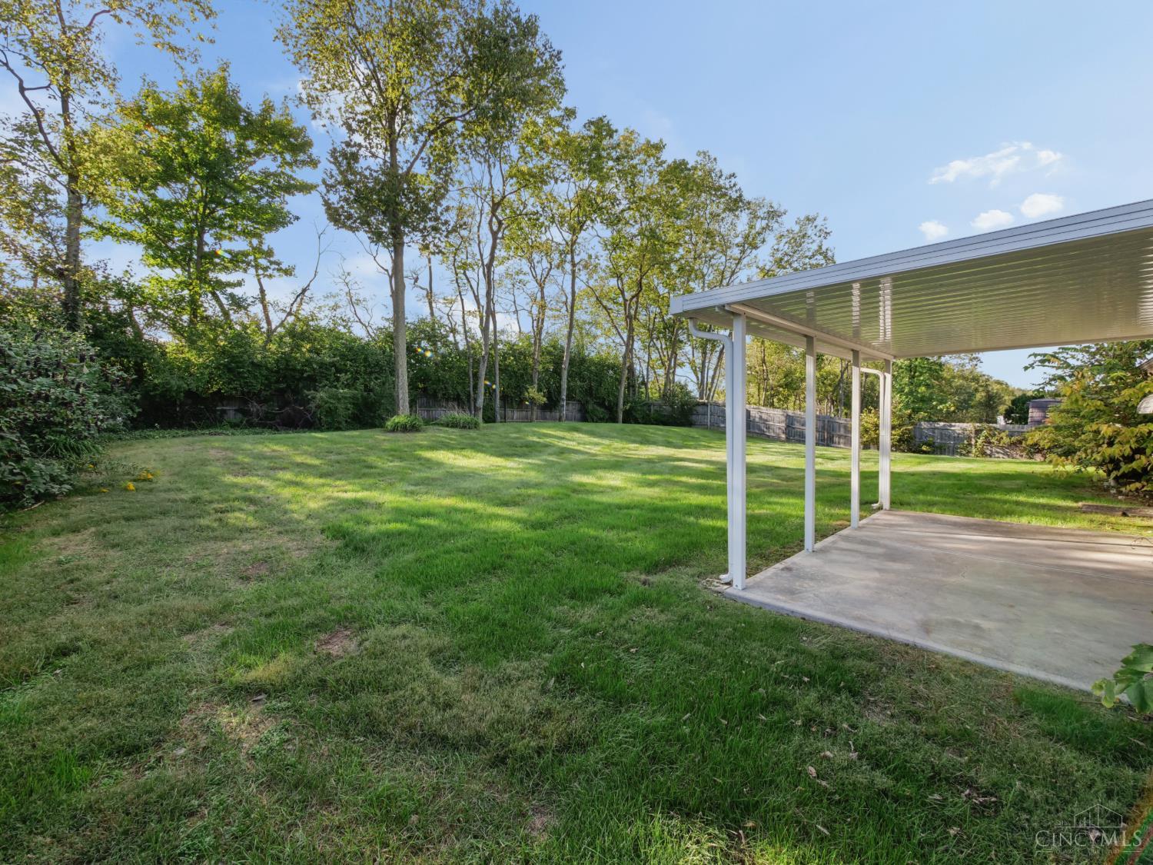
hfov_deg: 102.1
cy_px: 432
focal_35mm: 14
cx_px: 576
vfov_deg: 85.7
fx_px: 466
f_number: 8
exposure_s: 1/125
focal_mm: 7
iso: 200
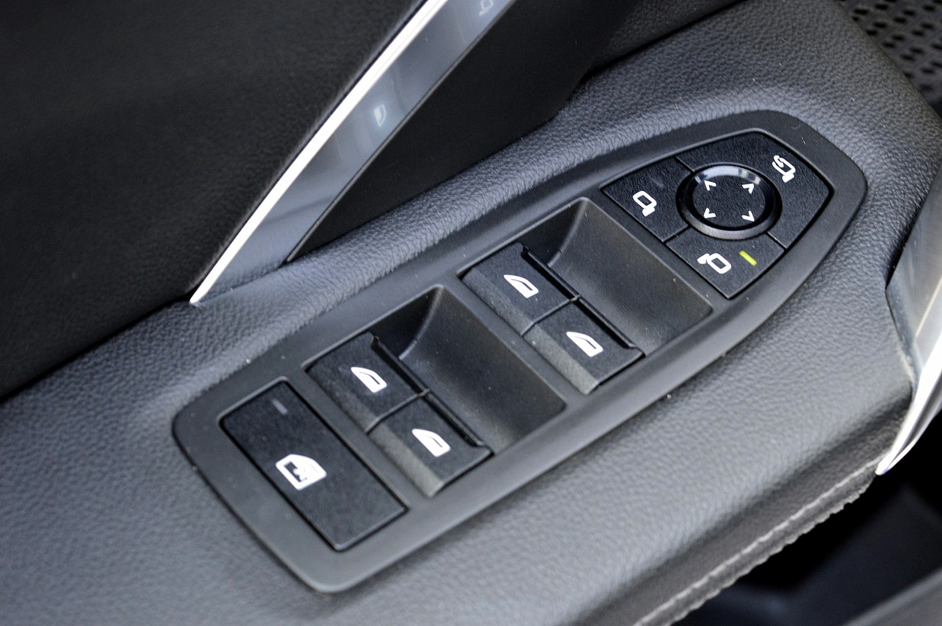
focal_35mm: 82
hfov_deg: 24.6
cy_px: 313
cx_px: 471
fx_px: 2157
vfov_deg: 16.5
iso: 800
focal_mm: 55
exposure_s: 1/25
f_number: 5.6
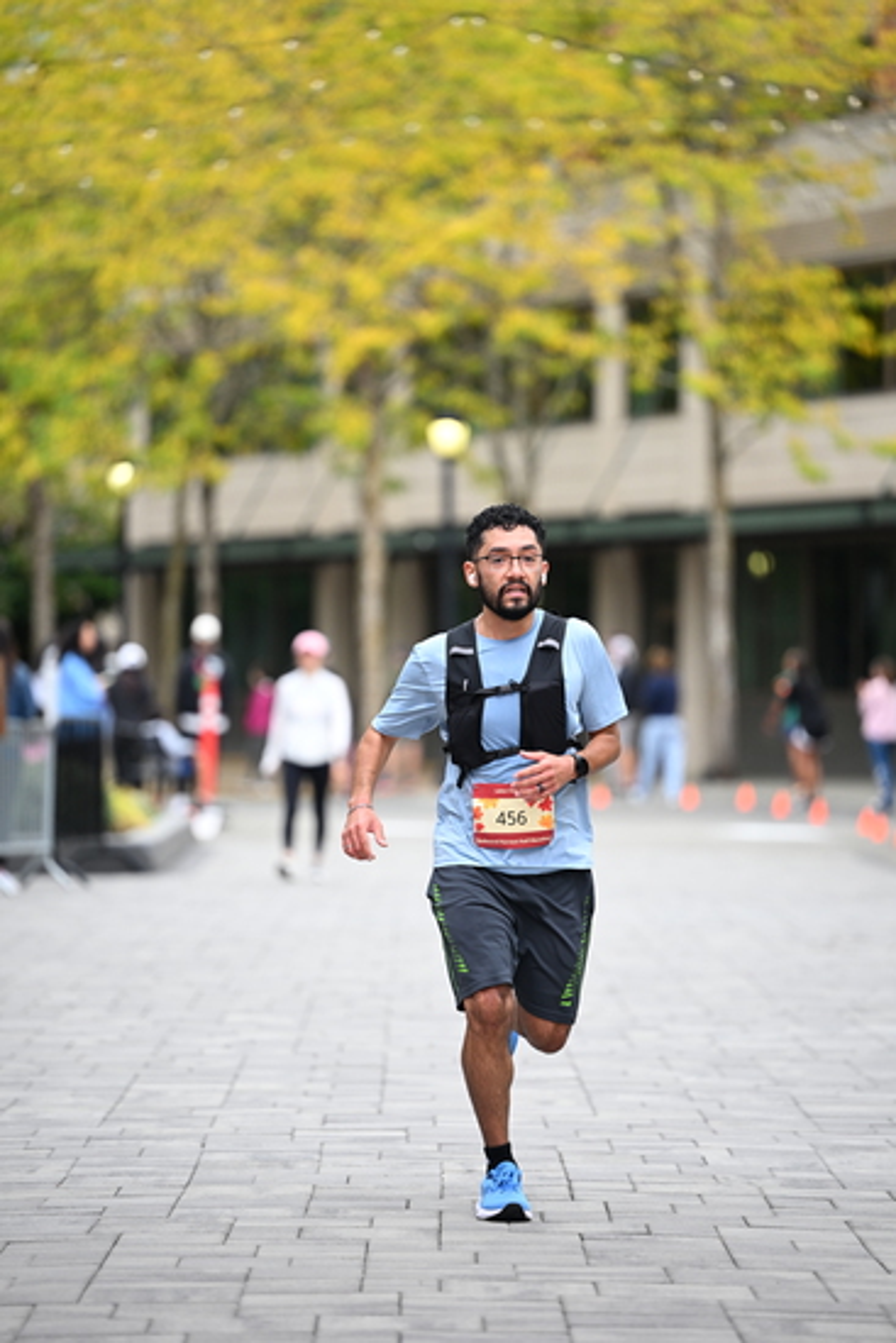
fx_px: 6342
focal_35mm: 170
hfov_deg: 8.1
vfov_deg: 12.1
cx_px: 448
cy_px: 672
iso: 640
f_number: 2.8
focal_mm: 170
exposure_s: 1/1600
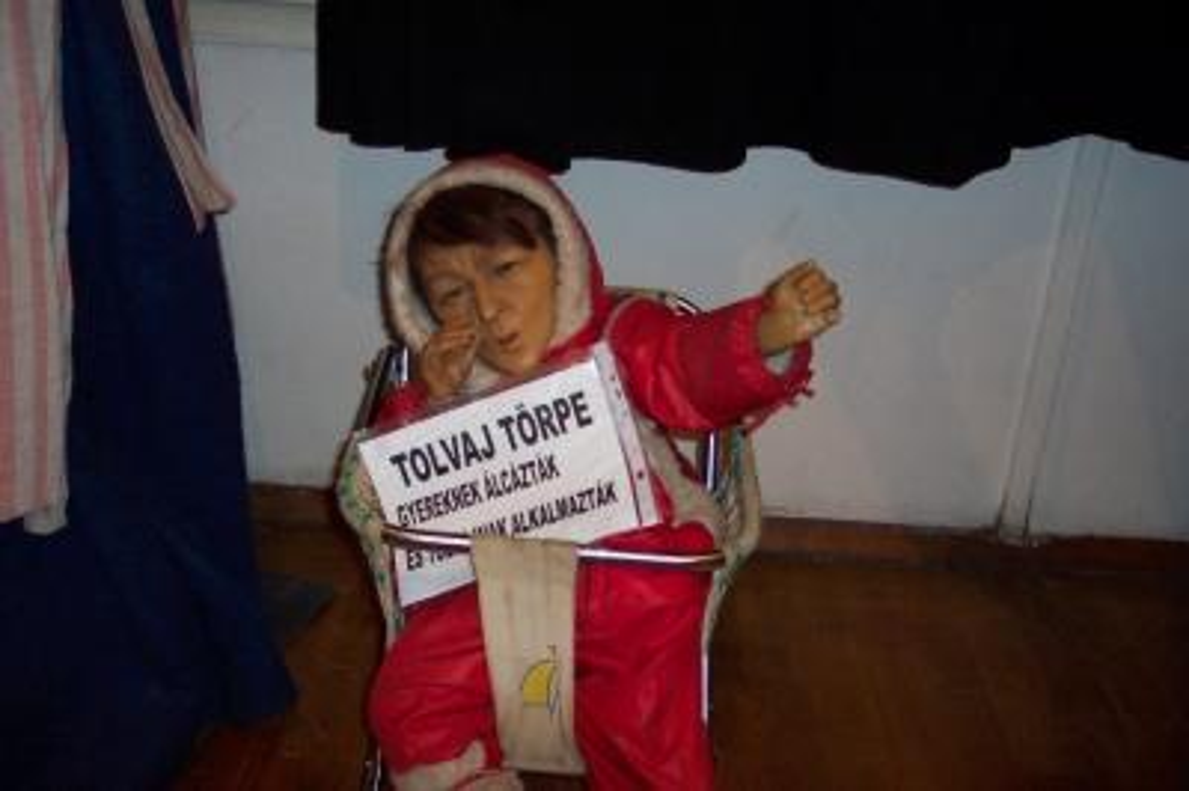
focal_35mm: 38
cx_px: 594
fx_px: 1254
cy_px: 396
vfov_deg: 35.0
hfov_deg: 50.7
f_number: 2.8
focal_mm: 8
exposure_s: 1/30
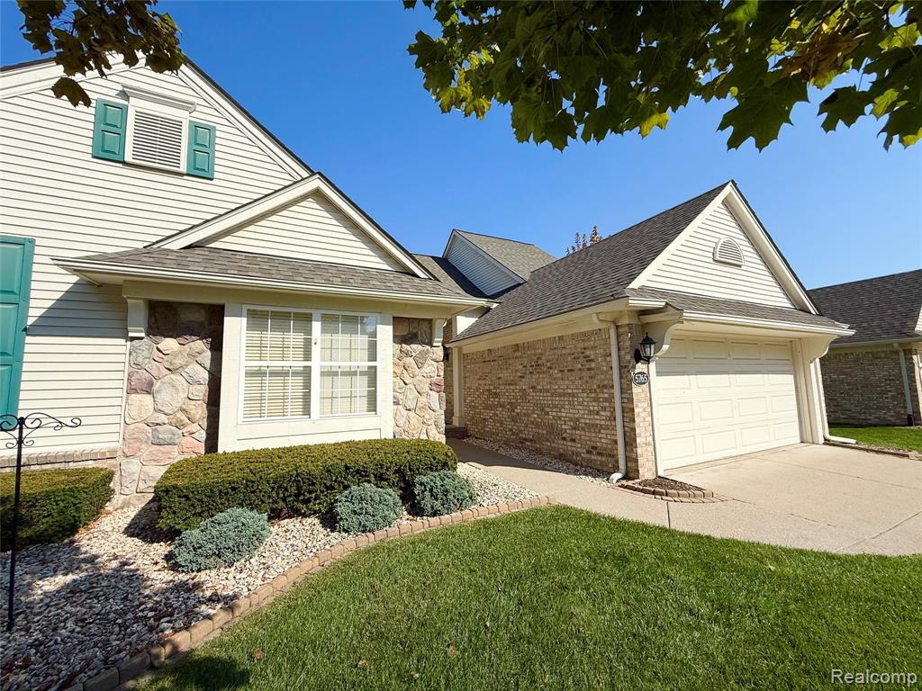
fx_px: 373
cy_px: 346
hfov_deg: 102.1
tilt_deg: +6.6
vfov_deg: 85.7
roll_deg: +1.3
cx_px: 461
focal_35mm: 14
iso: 50
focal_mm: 2.22
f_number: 2.2
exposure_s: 1/2976
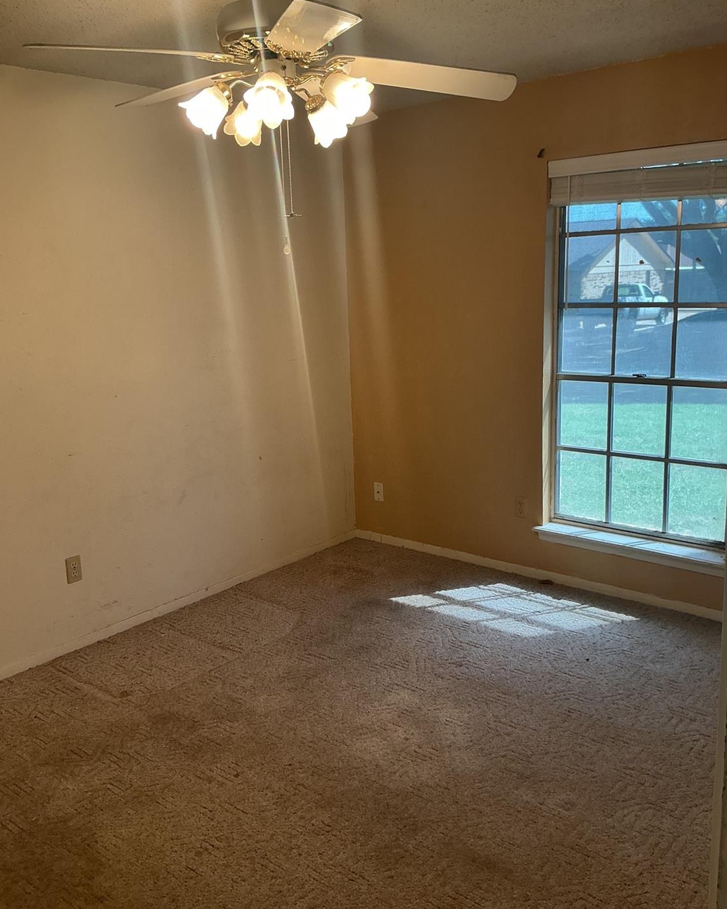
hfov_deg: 47.1
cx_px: 355
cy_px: 433
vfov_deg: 57.2
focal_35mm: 31
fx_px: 834
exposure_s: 1/60
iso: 40
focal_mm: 3
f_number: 1.8
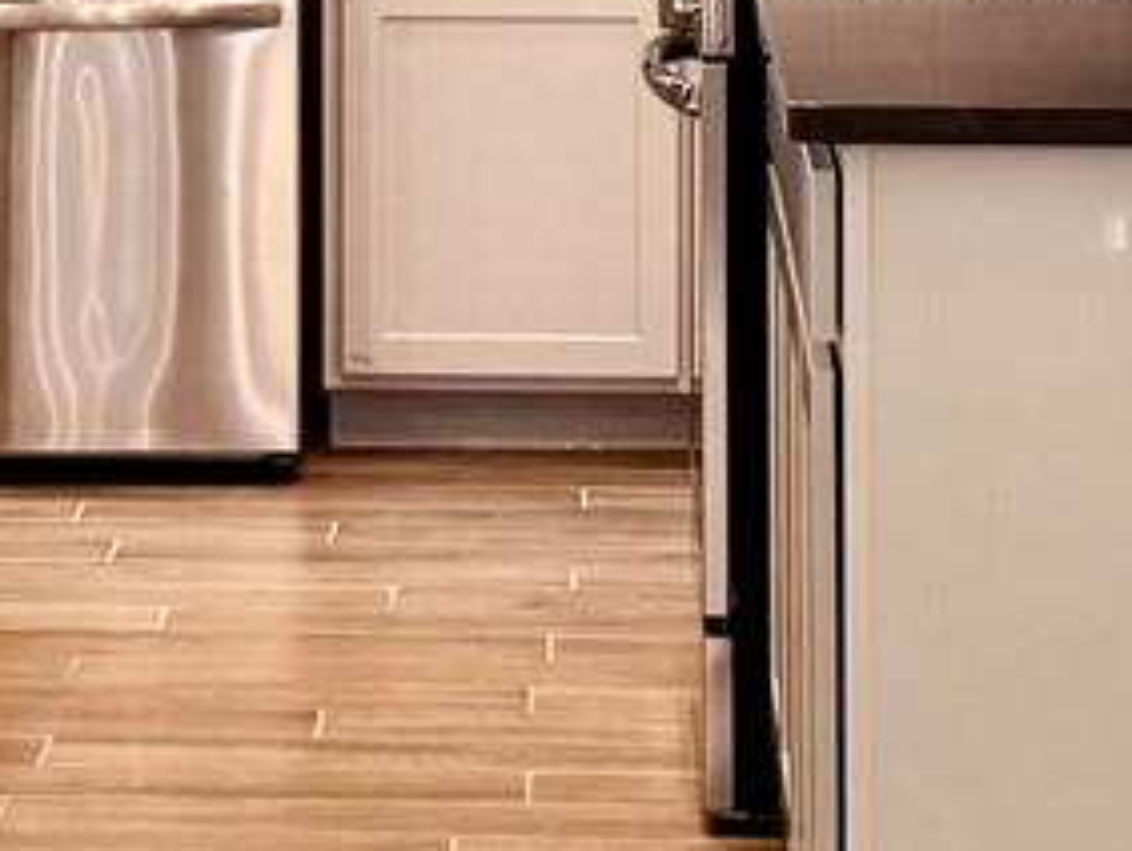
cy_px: -381
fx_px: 5695
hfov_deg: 11.3
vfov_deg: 8.4
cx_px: 181
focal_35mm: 174
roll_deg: -0.2
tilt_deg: -2.1
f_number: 1.78
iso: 125
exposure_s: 1/120
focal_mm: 6.76
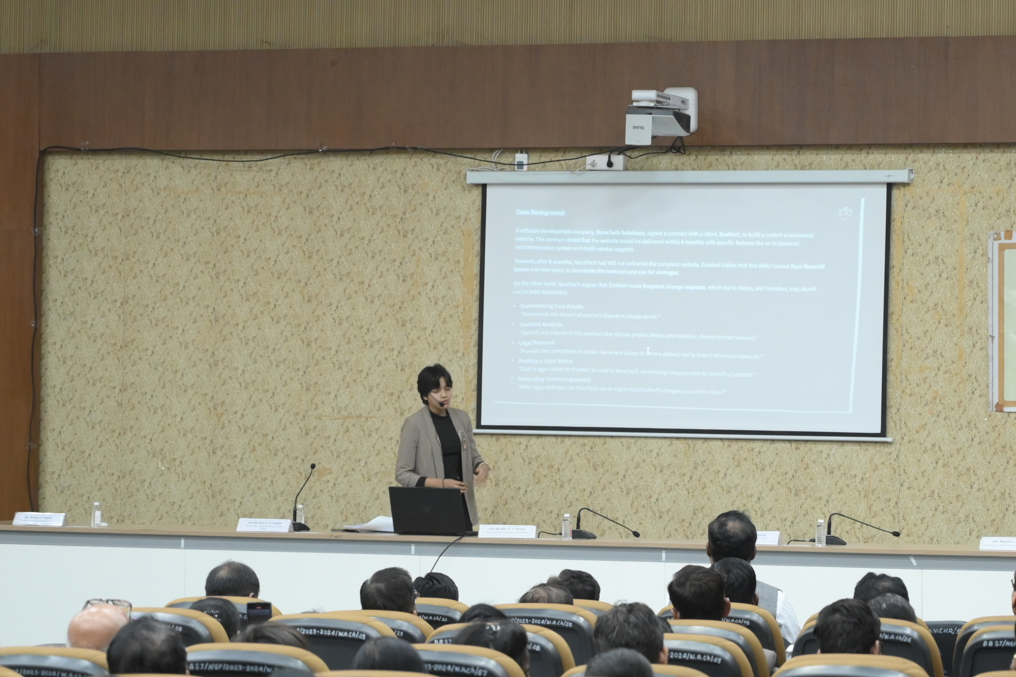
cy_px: 418
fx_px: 3526
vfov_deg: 11.0
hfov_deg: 16.4
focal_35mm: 125
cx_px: 612
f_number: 4
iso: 4000
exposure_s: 1/100
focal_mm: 70
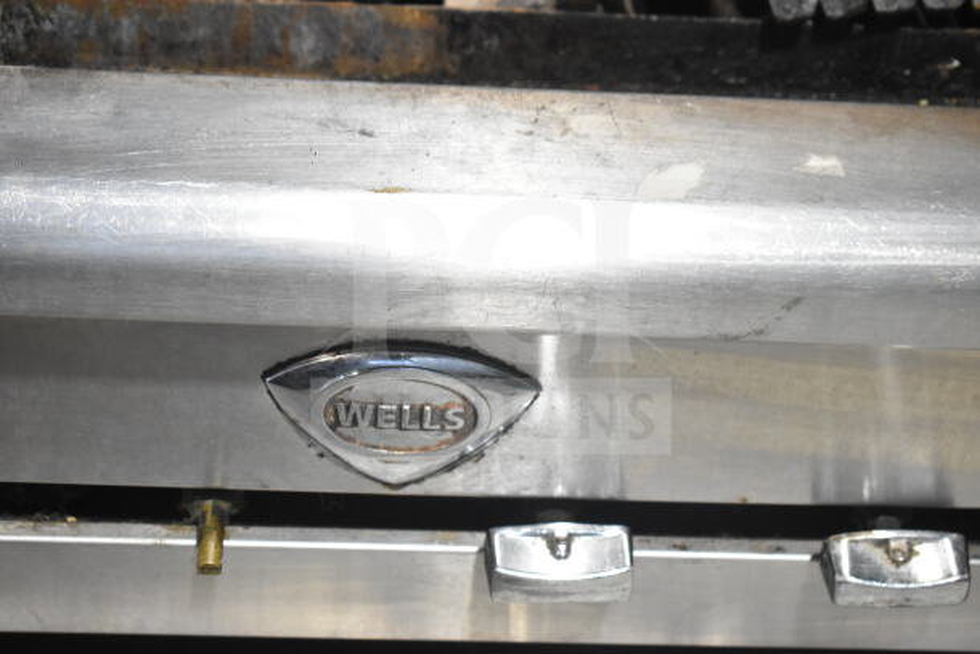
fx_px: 2246
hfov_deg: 24.6
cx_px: 490
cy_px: 327
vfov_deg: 16.6
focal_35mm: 82
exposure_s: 1/100
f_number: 5.6
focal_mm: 55
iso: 2200
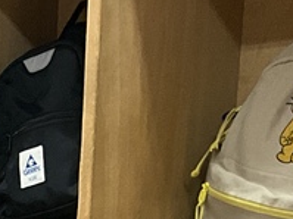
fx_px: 1235
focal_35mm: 146
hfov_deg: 11.2
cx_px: -415
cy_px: 514
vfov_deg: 9.2
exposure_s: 1/60
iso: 80
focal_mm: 3
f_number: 1.8
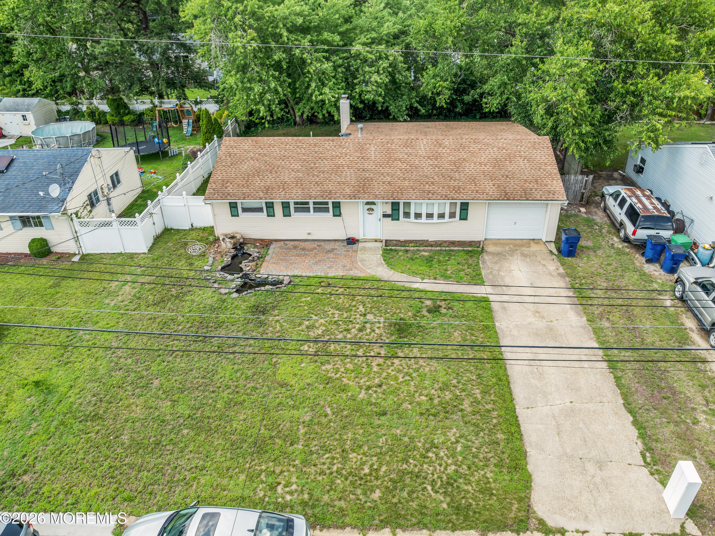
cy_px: 264
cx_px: 371
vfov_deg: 54.8
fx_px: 516
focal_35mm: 25
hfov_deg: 69.4
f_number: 2.8
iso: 100
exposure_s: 1/640
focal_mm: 12.29
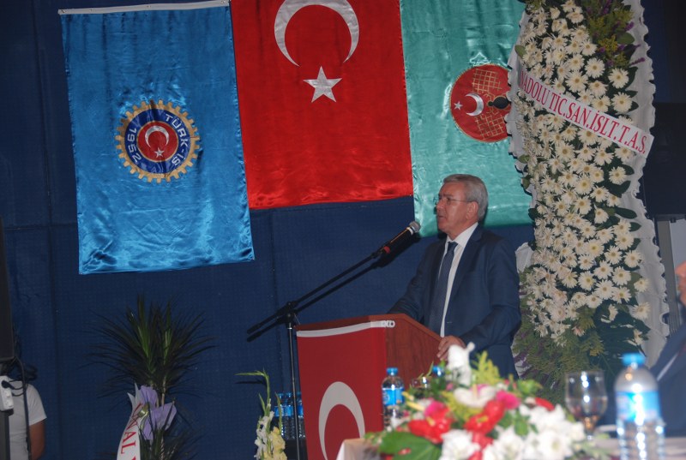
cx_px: 343
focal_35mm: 93
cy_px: 230
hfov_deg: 21.9
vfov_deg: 14.8
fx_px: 1776
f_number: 5
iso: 200
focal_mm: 62
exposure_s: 1/60
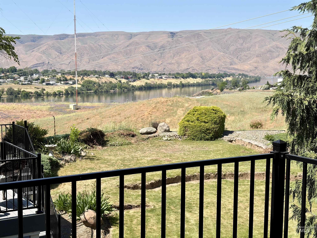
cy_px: 119
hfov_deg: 36.8
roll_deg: -0.2
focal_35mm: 52
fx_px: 476
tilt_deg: -6.1
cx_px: 158
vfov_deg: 28.0
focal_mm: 5.96
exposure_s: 1/2747
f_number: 1.6
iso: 40
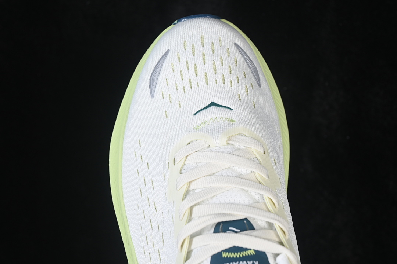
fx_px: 827
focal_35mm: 75
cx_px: 198
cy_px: 132
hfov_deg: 27.0
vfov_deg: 18.2
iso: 160
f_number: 7.1
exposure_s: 1/80
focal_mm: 50
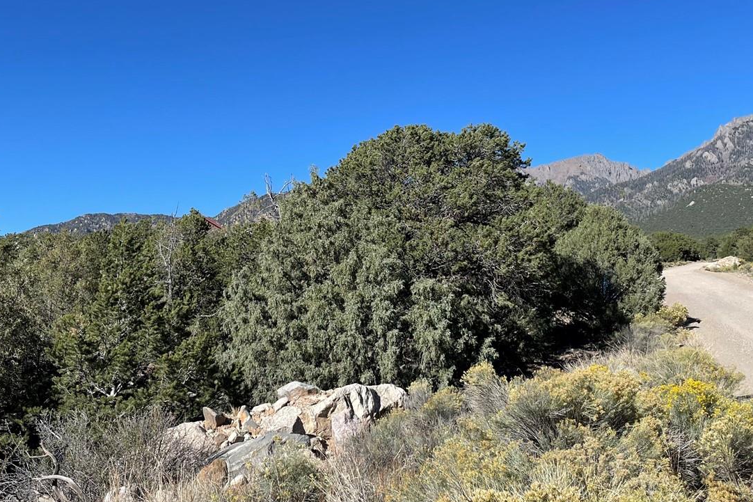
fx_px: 836
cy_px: 245
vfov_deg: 33.4
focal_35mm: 40
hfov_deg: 48.4
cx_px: 394
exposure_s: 1/3205
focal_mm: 4.2
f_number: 1.6
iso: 32
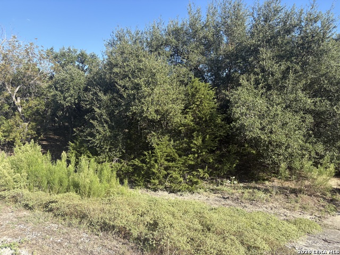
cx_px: 170
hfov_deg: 67.3
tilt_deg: -1.6
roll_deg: +0.8
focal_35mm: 26
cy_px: 128
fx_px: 255
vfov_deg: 53.1
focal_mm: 5.96
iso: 50
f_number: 1.6
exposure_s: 1/1337
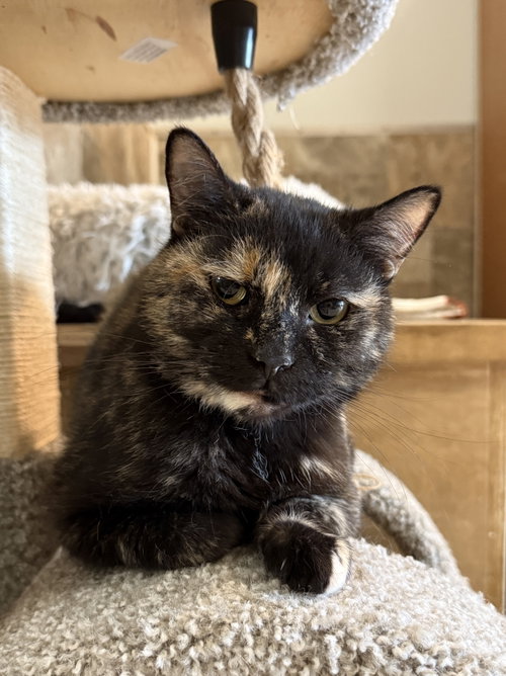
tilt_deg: -3.2
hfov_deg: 56.8
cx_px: 253
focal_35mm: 24
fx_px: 468
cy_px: 338
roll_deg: +0.6
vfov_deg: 71.6
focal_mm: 6.76
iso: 640
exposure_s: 1/40
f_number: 1.78
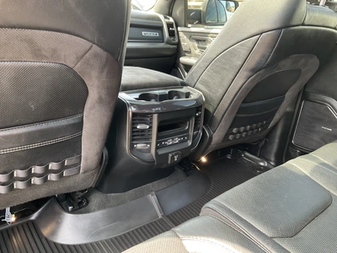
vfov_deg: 48.2
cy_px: 126
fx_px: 282
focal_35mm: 29
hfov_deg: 61.7
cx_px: 168
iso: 80
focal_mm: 3
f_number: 1.8
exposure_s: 1/60
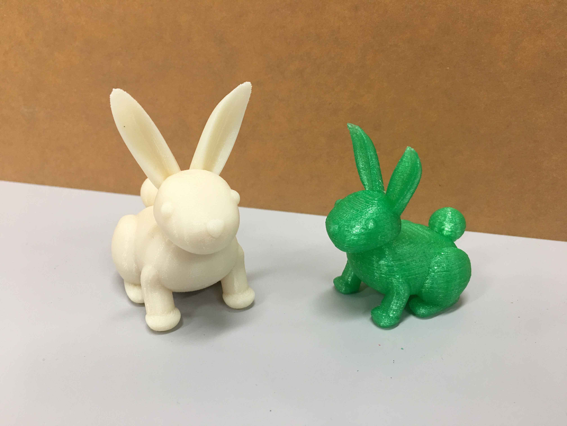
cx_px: 284
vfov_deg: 48.2
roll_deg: -0.4
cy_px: 213
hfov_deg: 61.7
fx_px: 475
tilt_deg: -22.5
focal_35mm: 29
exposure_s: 1/15
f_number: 2.2
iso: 40
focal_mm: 4.15
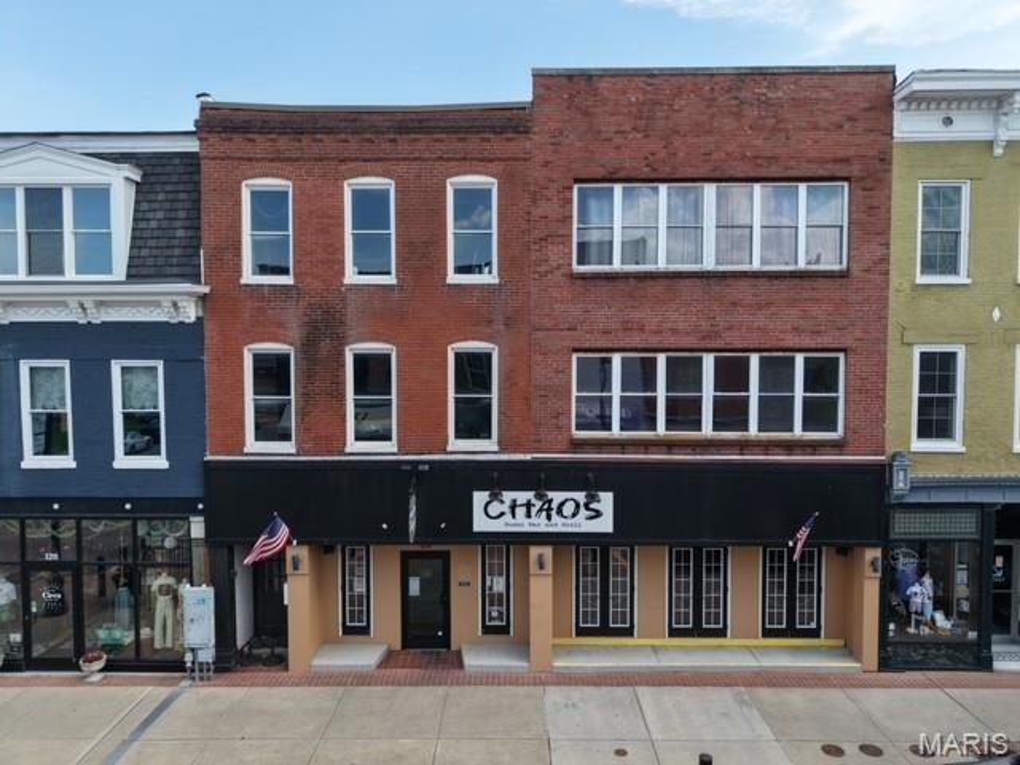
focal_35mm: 24
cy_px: 382
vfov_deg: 56.8
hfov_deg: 71.6
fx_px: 707
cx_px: 510
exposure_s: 1/640
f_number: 1.8
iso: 100
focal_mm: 8.67
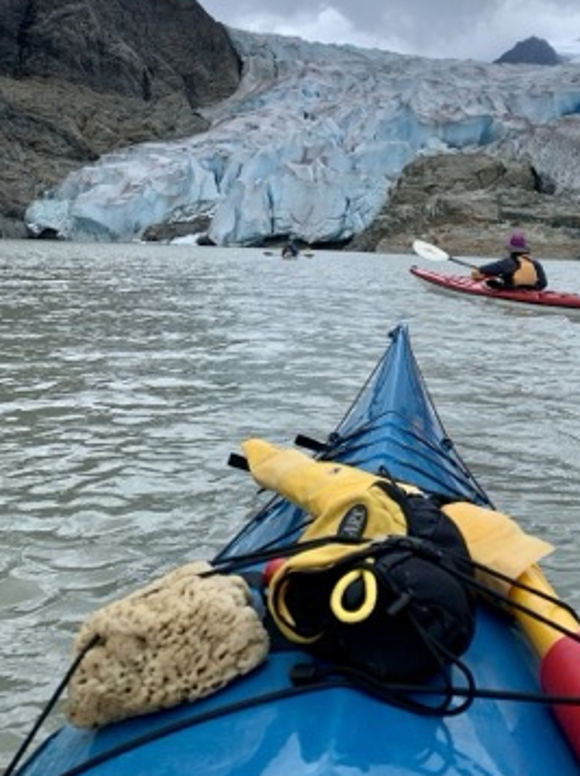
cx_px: 376
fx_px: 783
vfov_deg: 52.0
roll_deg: -1.7
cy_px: 280
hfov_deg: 40.2
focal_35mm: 35
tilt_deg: -2.2
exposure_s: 1/442
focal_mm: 4.25
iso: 25
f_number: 1.8
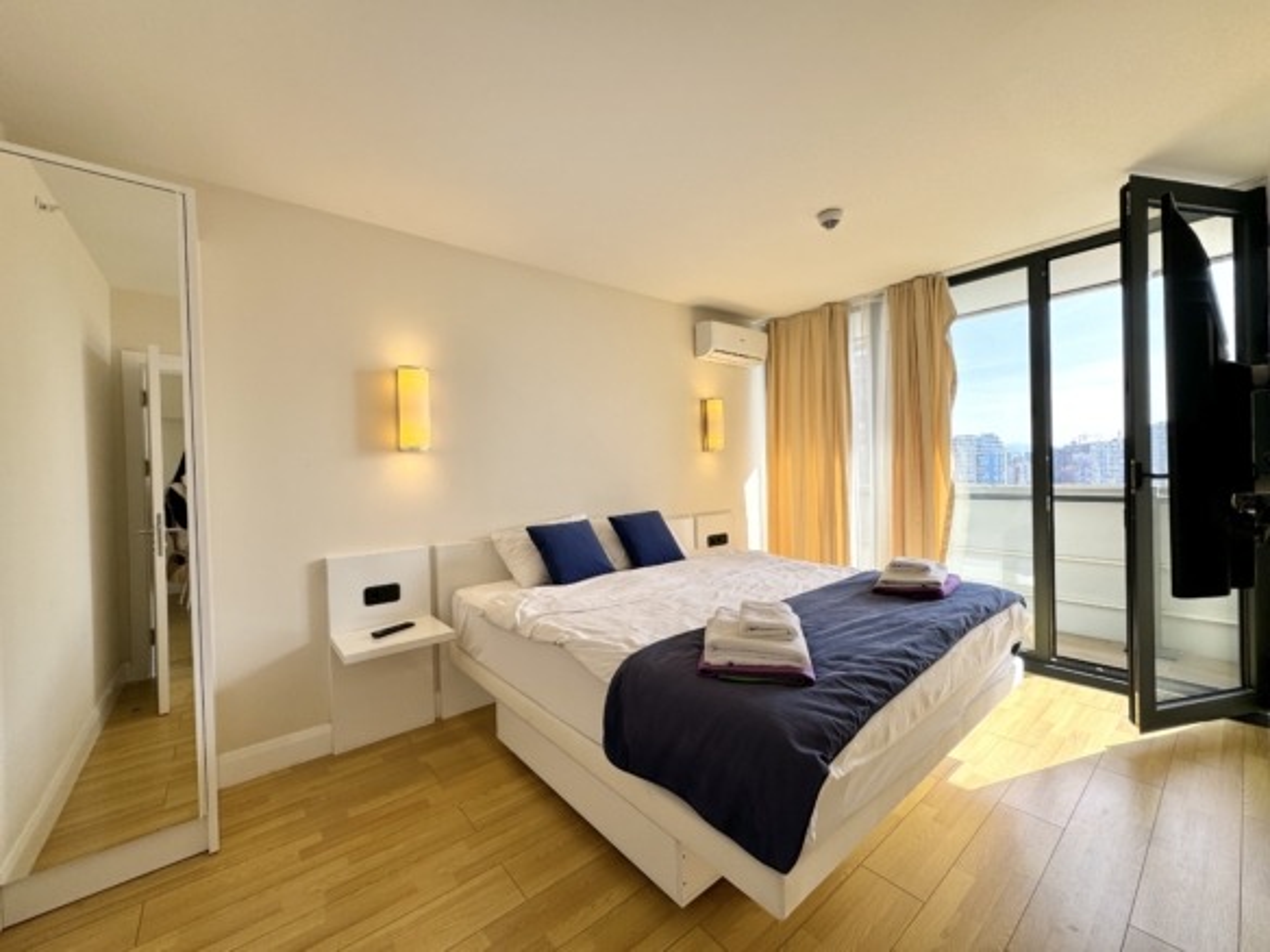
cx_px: 635
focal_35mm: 14
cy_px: 476
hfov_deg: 102.1
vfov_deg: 85.7
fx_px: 514
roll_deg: +1.8
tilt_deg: -0.9
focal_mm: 2.22
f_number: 2.2
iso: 40
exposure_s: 1/331
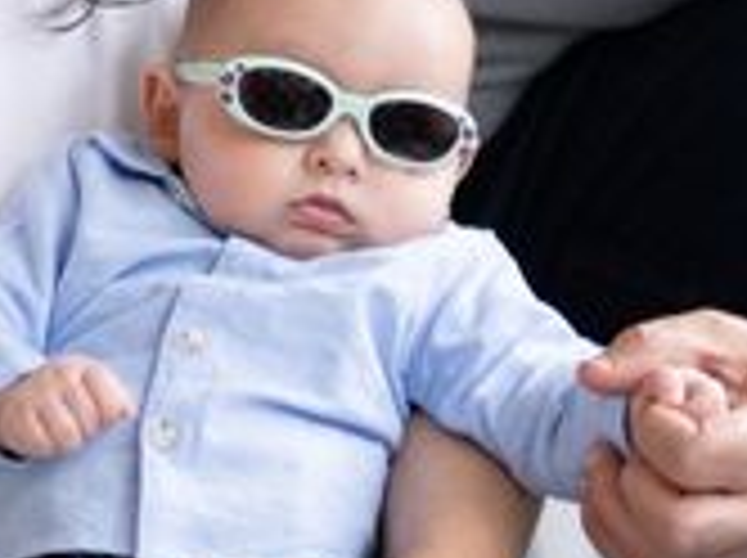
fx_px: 6249
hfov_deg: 6.8
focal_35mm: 290
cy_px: -182
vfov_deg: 5.1
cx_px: 158
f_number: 1.4
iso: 160
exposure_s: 1/250
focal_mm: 50
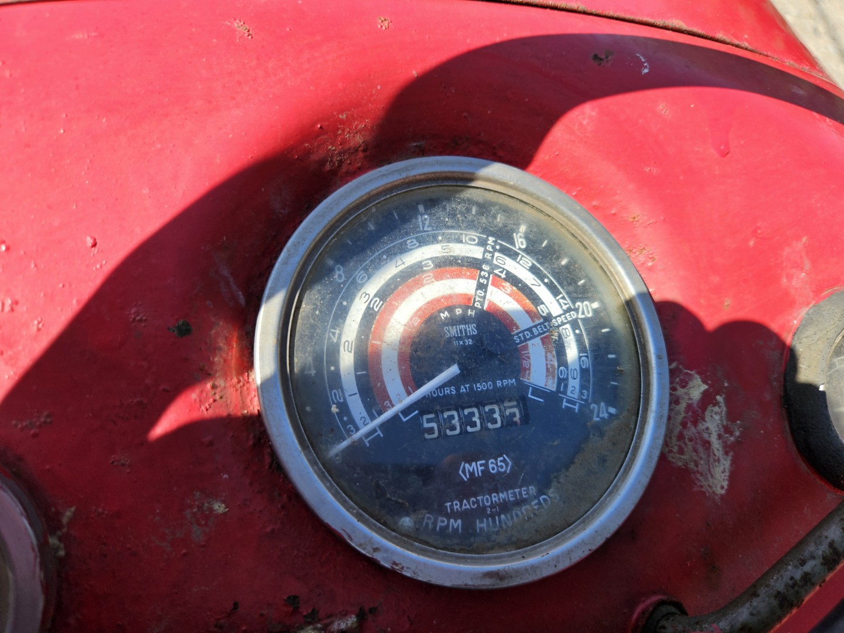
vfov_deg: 58.9
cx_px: 422
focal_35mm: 23
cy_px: 316
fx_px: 561
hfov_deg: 73.9
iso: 25
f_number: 1.8
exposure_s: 1/775
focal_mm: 5.4
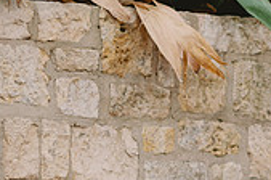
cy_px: 249
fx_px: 2194
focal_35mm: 292
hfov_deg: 7.0
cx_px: 298
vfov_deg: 4.7
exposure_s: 1/400
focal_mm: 85
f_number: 2.2
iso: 320
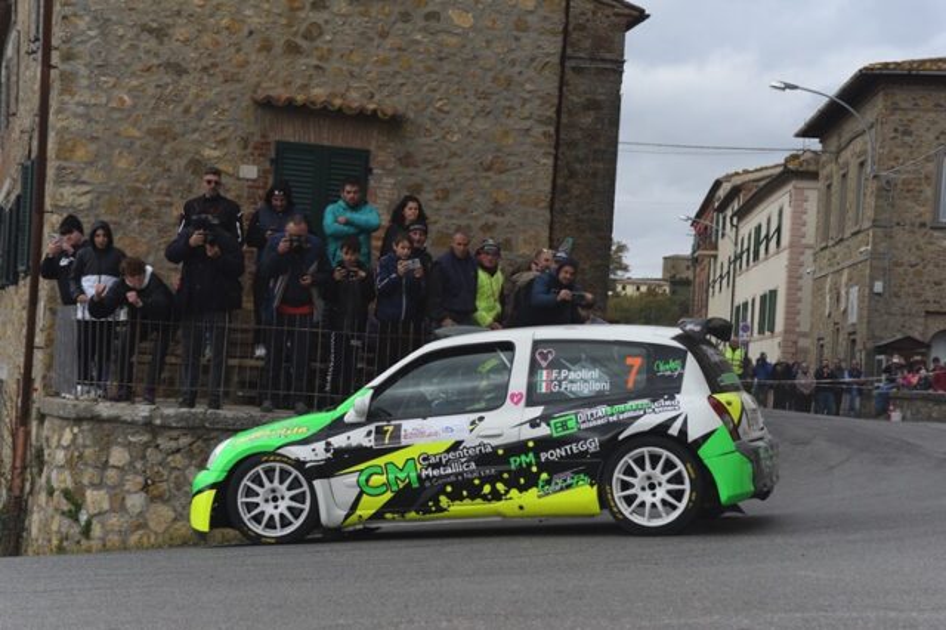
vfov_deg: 19.4
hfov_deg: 28.9
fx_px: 1838
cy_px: 315
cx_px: 473
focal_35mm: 70
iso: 800
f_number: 4.5
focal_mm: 70
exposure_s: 1/1600
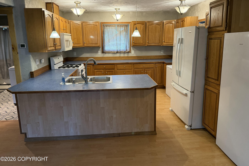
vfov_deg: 51.2
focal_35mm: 25
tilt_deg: -12.1
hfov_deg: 71.5
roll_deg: +0.8
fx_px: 173
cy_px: 74
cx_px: 125
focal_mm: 6.76
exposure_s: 1/60
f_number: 1.78
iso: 400
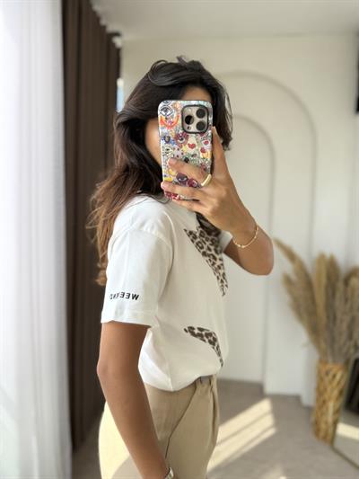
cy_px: 240
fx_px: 332
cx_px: 180
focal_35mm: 24
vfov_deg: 71.6
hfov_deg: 56.8
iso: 80
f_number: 1.78
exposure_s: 1/374
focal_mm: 6.76
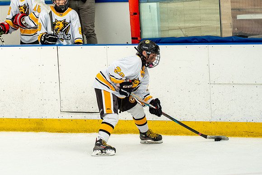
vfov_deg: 4.4
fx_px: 2258
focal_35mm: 310
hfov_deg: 6.6
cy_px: 87
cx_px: 81
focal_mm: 150
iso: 800
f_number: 3.5
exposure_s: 1/1600
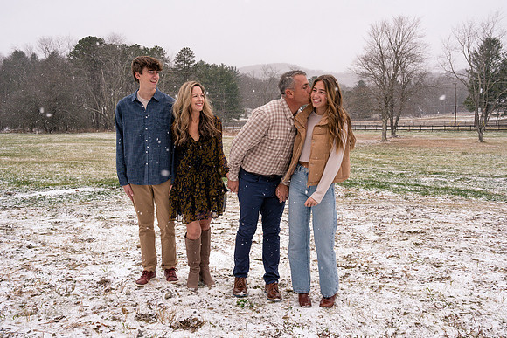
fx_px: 463
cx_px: 262
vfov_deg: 40.2
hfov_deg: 57.4
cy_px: 169
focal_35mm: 33
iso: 320
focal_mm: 31
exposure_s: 1/250
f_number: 8
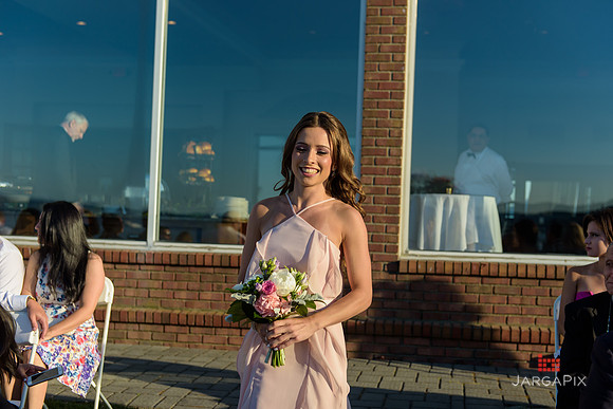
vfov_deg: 28.1
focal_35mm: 48
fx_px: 817
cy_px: 204
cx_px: 306
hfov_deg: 41.1
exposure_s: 1/1600
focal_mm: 48
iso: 200
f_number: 3.2
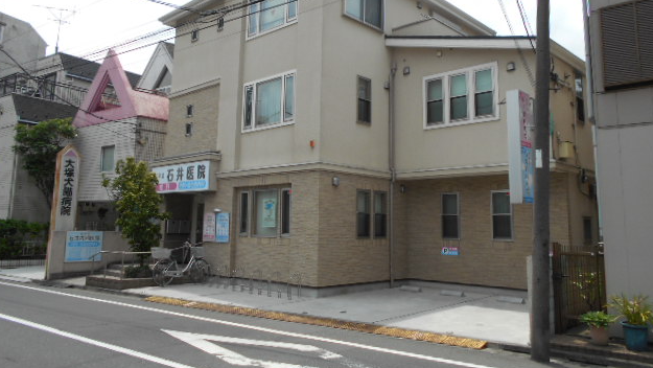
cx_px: 323
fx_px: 502
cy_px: 138
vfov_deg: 39.9
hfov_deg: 66.0
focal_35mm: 29
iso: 80
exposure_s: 1/800
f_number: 3.2
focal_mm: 4.6
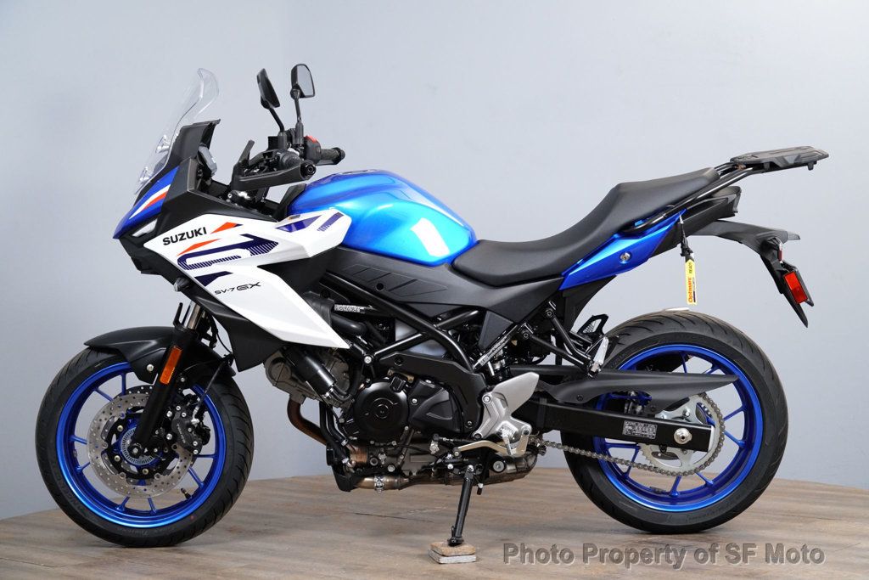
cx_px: 434
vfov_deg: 19.7
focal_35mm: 69
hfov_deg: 29.2
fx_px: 1666
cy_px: 290
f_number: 7.1
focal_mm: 69
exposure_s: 1/125
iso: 5000
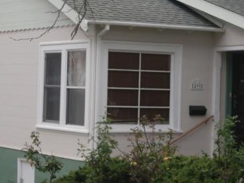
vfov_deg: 11.1
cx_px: 128
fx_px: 937
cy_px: 94
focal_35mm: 133
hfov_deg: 14.8
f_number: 4.2
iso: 64
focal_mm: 13.1
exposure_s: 1/200
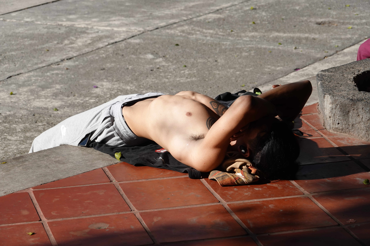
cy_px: 123
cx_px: 185
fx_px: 1182
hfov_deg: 17.8
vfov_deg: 11.9
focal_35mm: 115
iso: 125
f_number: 4.5
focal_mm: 41.93
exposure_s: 1/800
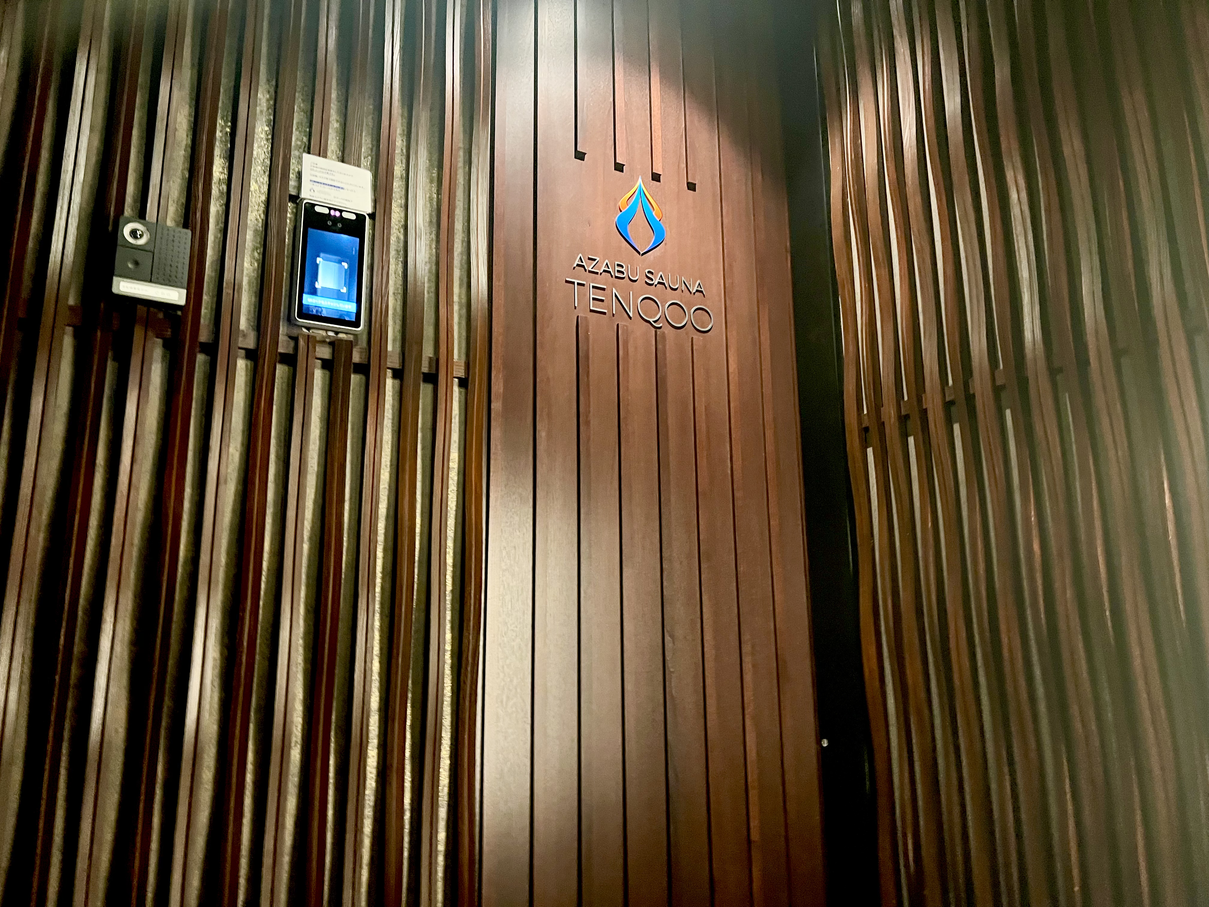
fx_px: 908
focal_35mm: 26
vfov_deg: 53.1
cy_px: 454
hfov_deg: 67.3
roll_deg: +1.1
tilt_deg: +12.3
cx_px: 604
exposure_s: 1/25
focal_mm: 5.7
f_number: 1.5
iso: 640
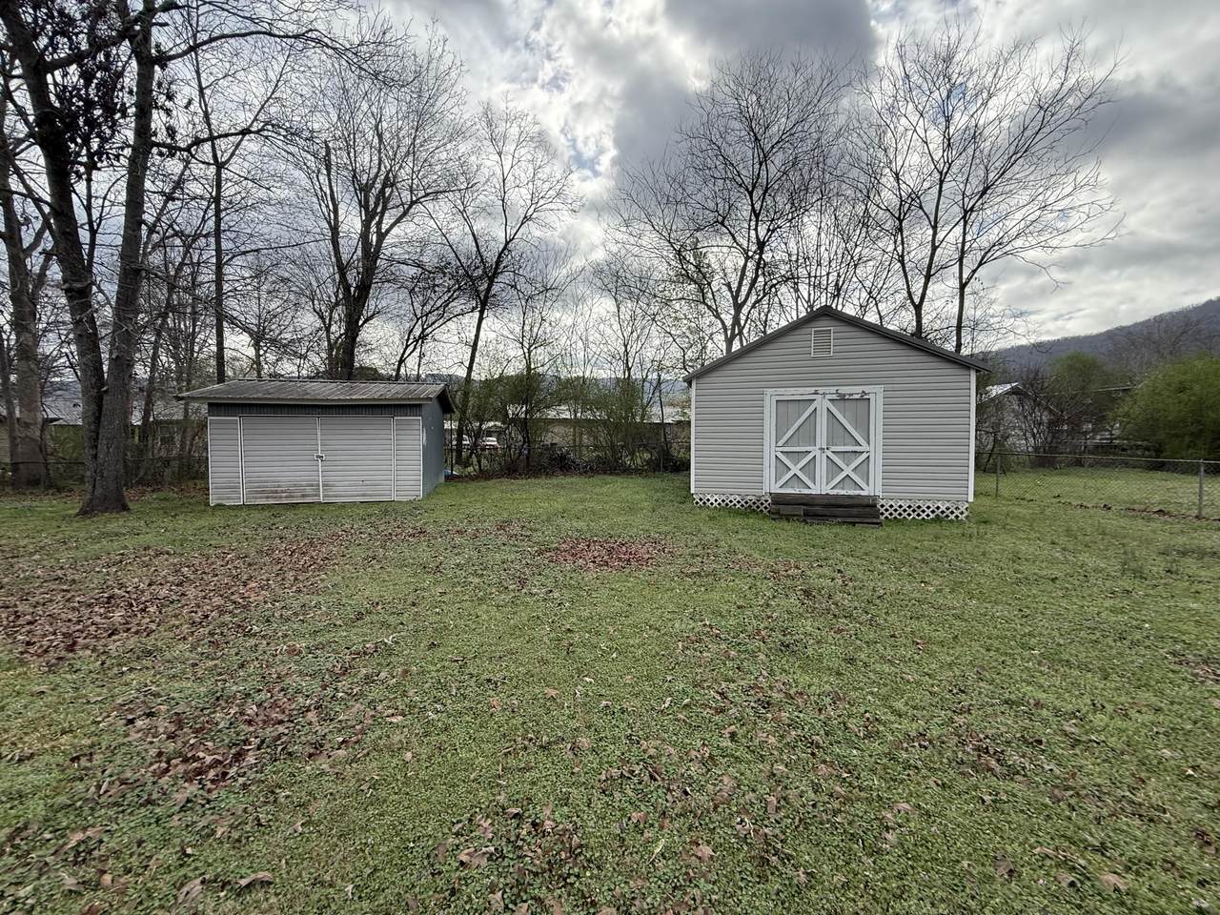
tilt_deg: -1.1
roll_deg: -0.3
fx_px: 493
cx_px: 610
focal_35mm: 14
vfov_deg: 85.7
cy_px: 458
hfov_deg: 102.1
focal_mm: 2.22
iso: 50
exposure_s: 1/1399
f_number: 2.2
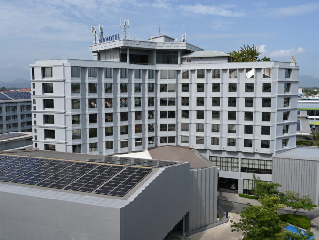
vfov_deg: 38.7
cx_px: 167
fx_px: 341
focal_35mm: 37
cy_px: 120
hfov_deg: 50.1
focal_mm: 34
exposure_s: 1/160
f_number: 13
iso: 100
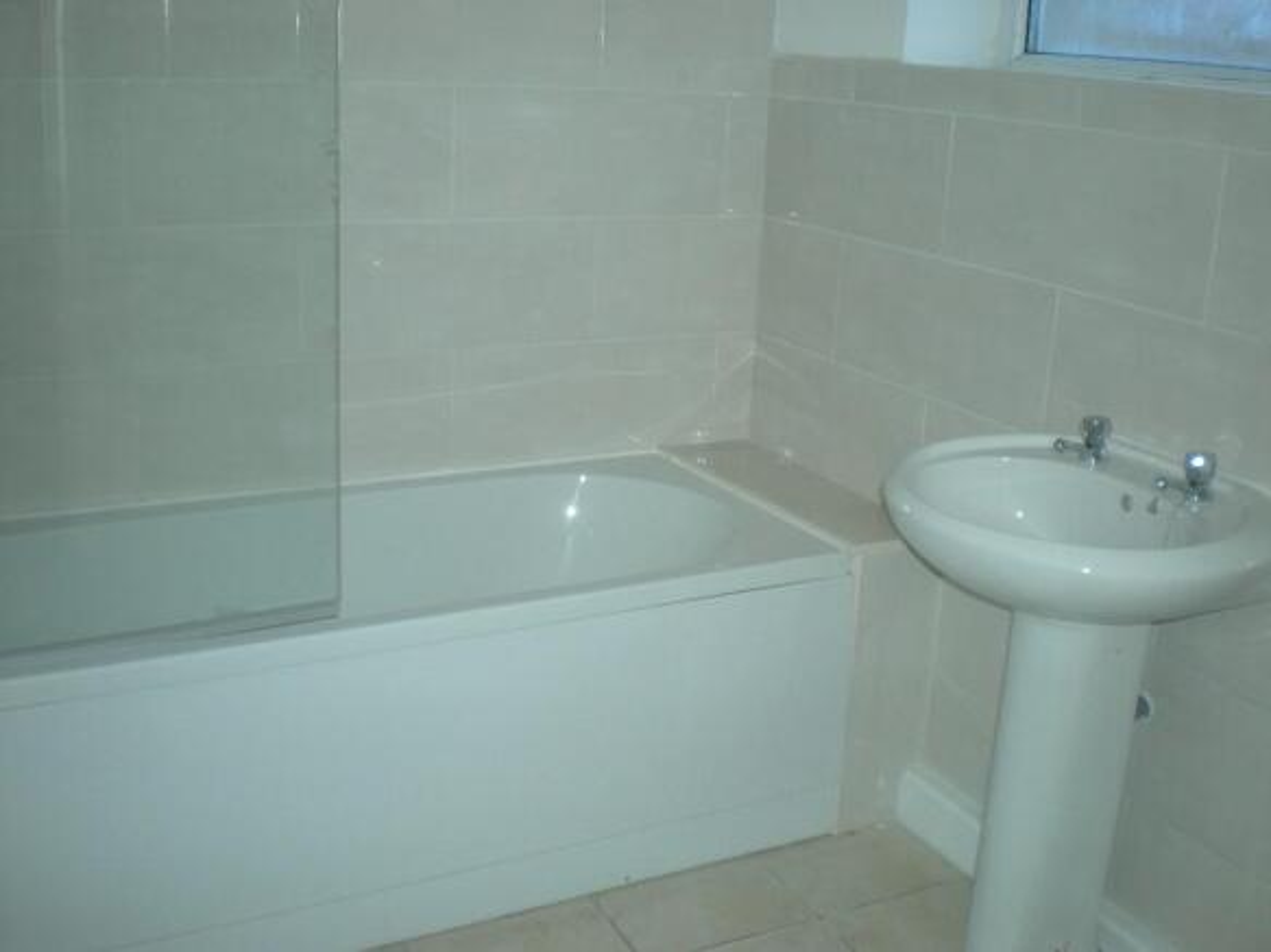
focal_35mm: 38
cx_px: 636
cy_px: 476
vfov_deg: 37.7
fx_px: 1395
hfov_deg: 49.0
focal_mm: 6.3
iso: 104
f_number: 3.1
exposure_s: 1/60
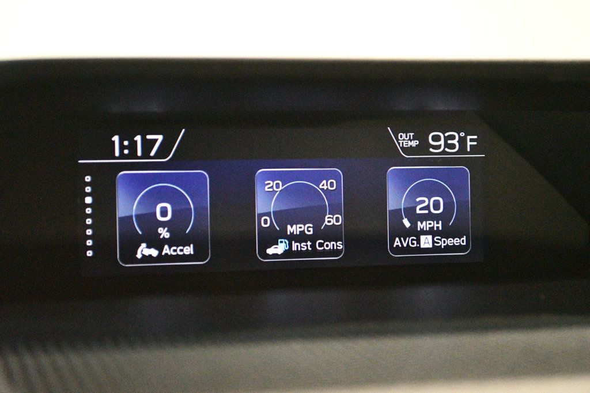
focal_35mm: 82
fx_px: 1343
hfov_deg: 24.8
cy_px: 196
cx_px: 295
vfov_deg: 16.6
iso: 12800
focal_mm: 55
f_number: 5.6
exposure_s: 1/60
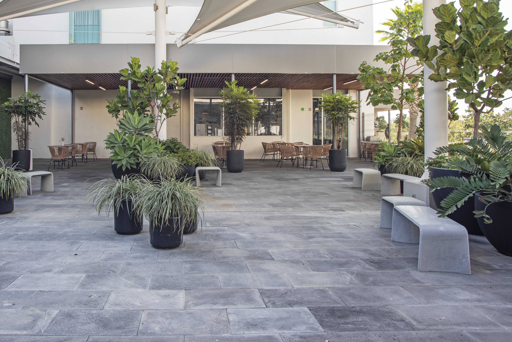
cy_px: 119
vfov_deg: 41.9
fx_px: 441
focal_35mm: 31
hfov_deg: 59.4
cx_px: 187
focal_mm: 22
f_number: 11
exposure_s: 1/50
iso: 200
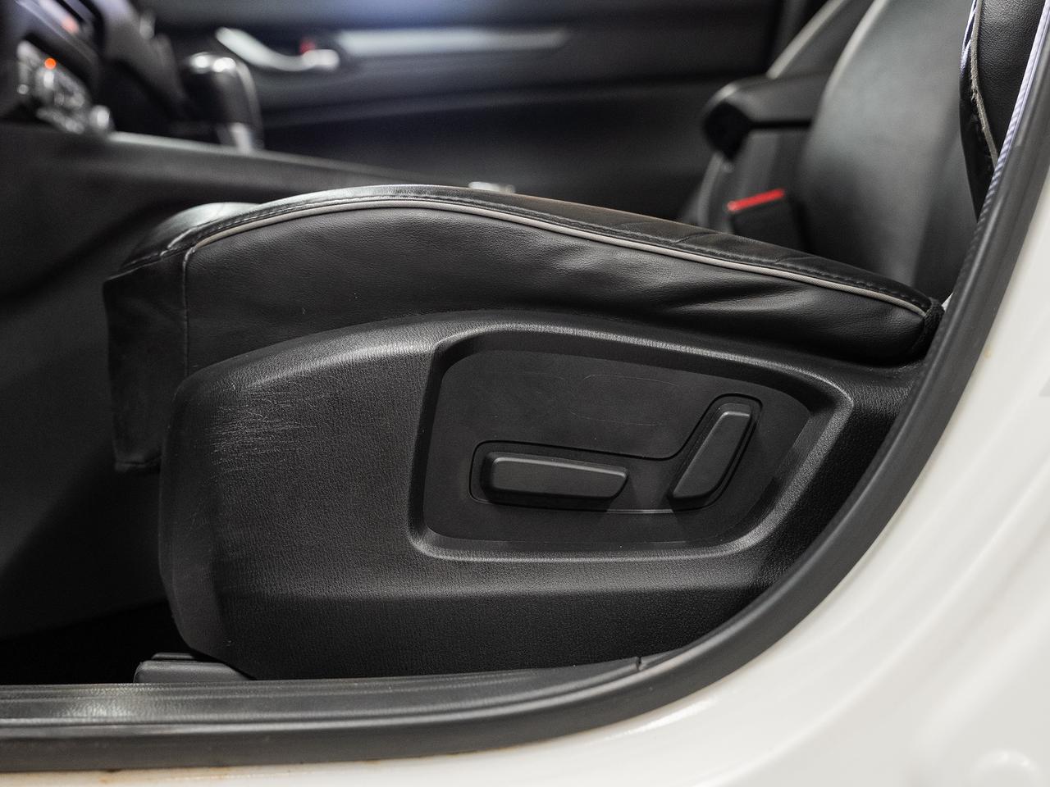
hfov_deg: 32.3
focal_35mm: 60
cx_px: 563
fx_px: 1813
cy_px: 461
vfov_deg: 24.5
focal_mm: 43.2
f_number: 3.5
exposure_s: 1/50
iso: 800
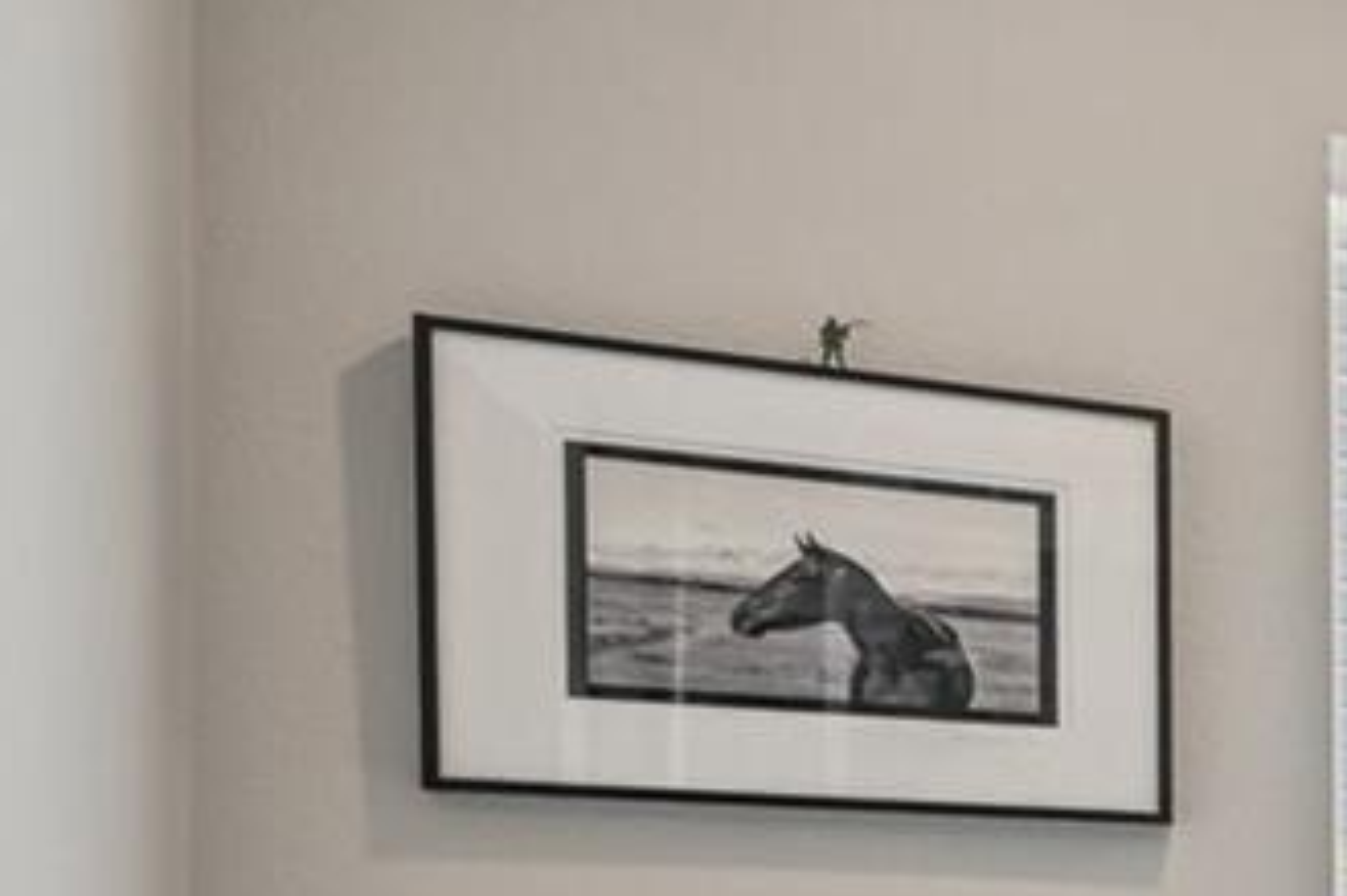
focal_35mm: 68
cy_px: 1056
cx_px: 3222
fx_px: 2543
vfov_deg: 19.0
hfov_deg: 15.3
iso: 110
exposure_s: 1/15
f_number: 10
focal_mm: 14
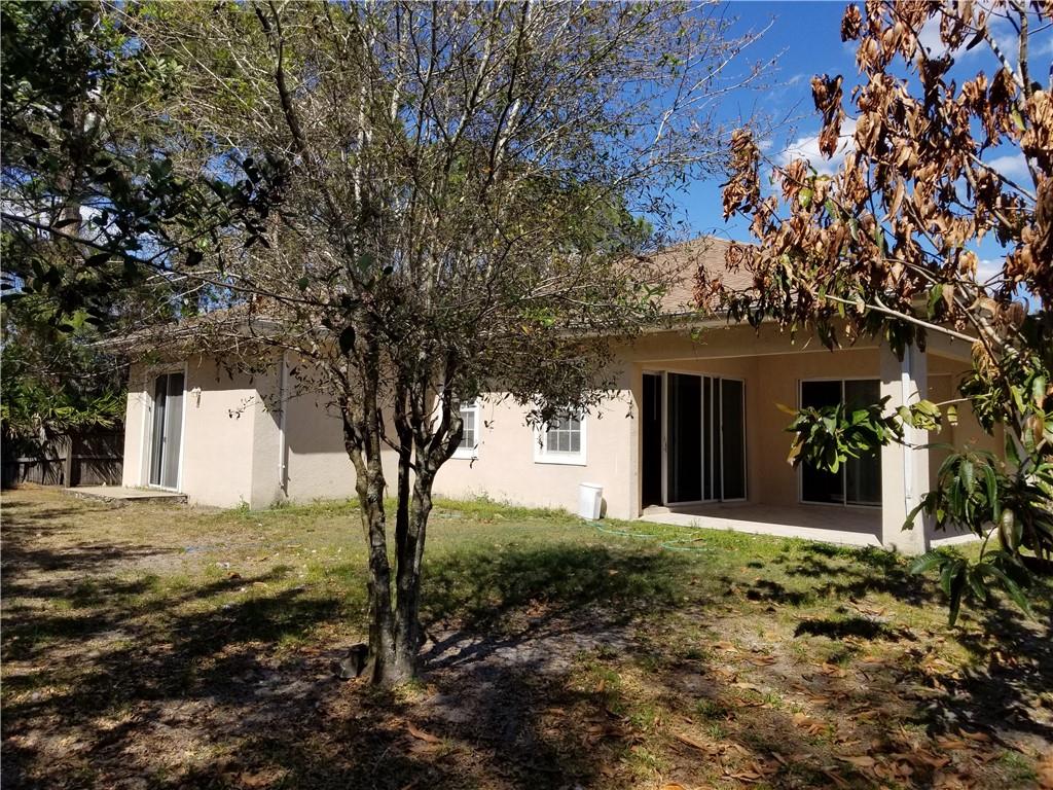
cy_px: 395
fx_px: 791
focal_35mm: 26
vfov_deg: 53.1
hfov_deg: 67.3
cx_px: 526
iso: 50
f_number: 1.7
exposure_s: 1/2584
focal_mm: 4.25
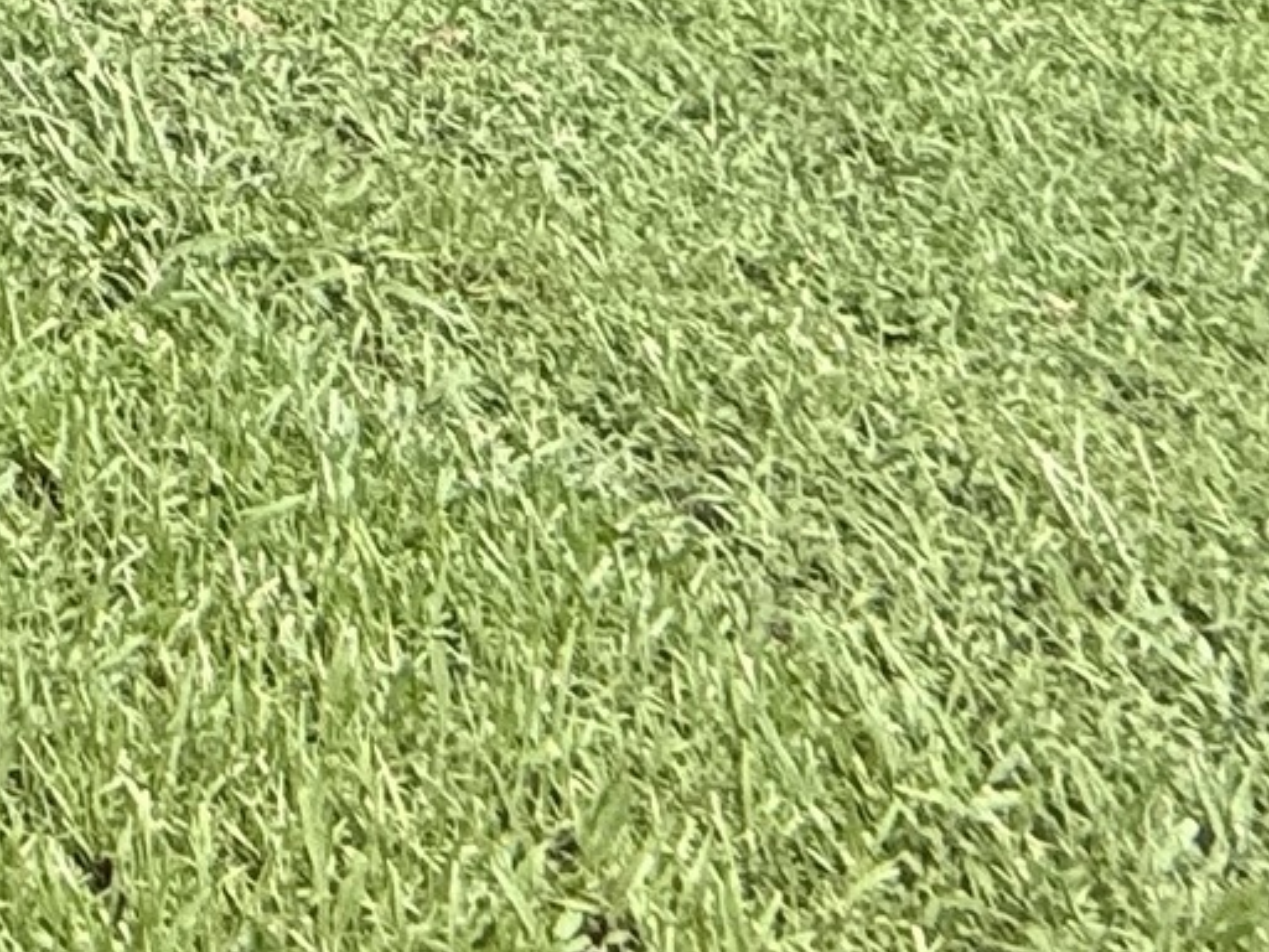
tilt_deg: +3.7
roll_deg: +1.0
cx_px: -1777
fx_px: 3079
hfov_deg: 14.7
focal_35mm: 84
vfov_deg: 11.7
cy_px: -1733
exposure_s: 1/638
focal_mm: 2.22
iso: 64
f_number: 2.2
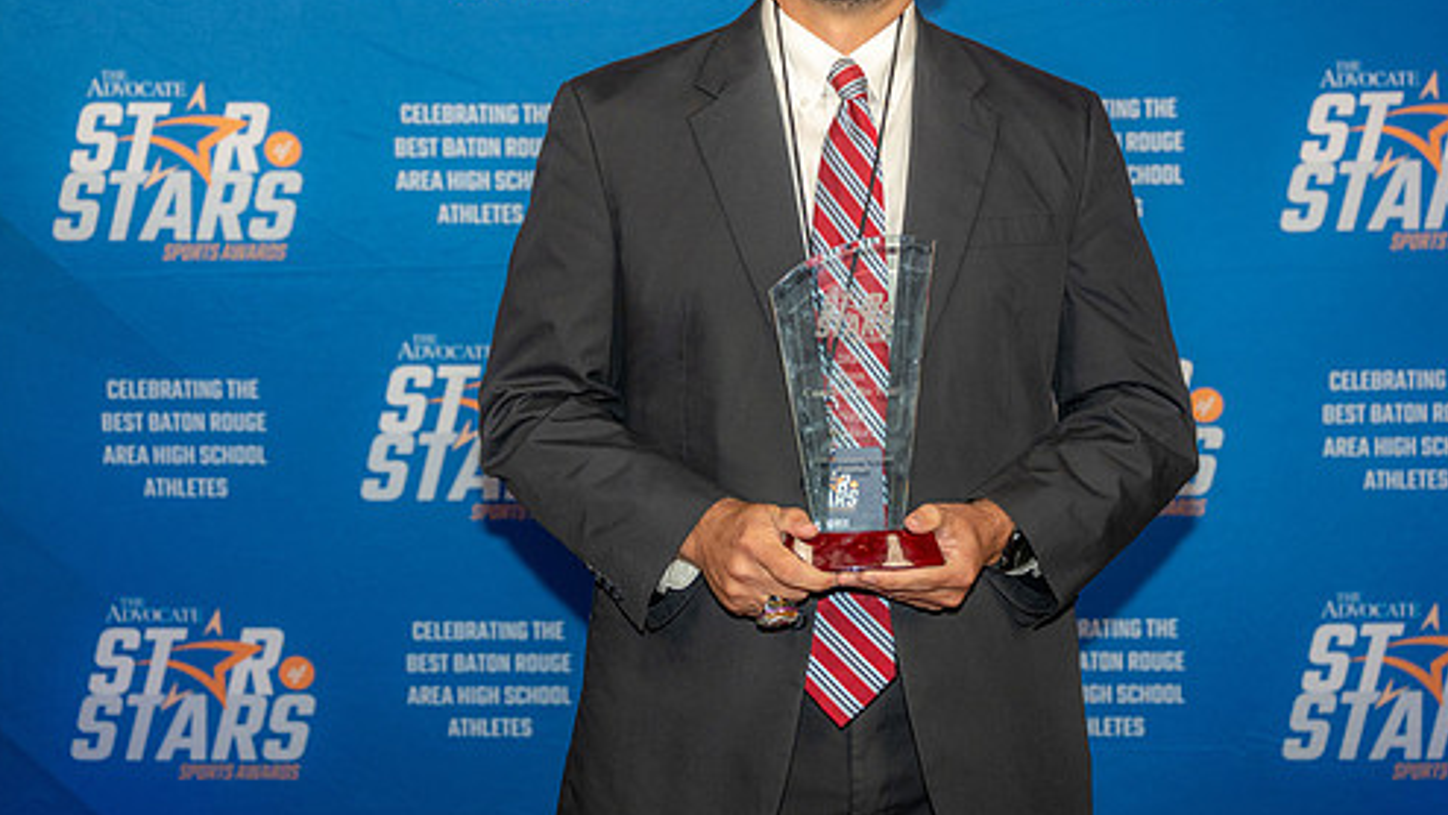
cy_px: 292
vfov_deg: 18.8
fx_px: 2458
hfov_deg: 32.8
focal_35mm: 64
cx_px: 783
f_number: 3.5
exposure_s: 1/125
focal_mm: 52
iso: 320
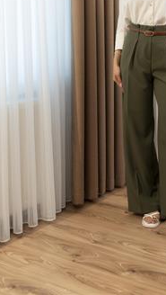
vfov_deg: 30.0
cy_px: 26
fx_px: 523
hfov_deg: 17.5
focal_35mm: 67
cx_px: 171
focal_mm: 35
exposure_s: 1/500
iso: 320
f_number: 3.2
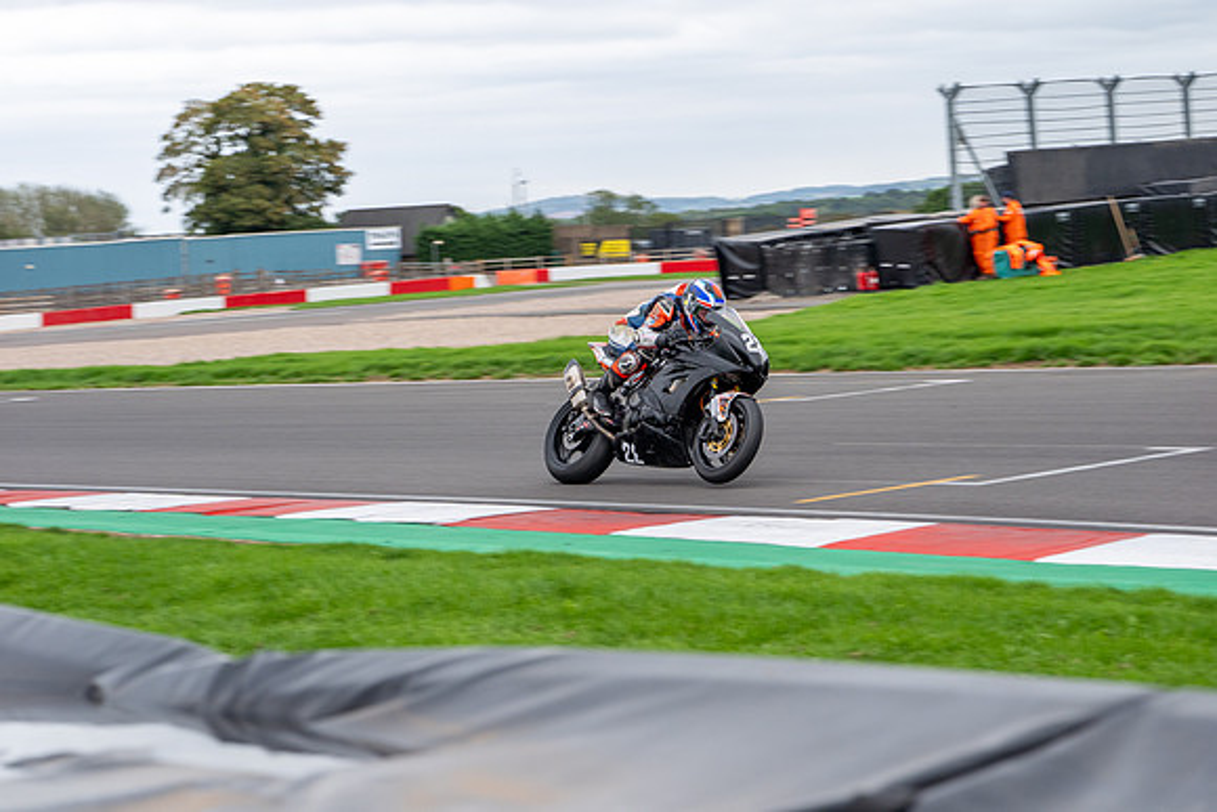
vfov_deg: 13.7
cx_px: 609
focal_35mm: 100
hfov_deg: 20.4
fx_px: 3384
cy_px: 406
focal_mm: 100
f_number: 6.3
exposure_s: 1/500
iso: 640
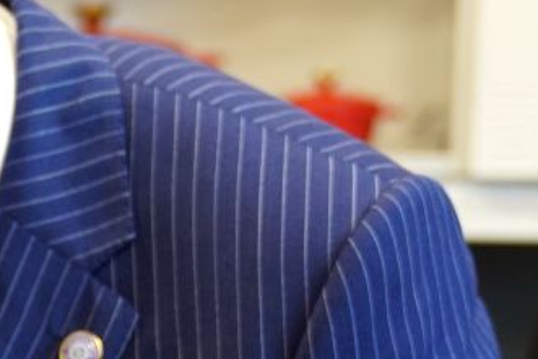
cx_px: -273
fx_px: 2302
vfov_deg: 8.8
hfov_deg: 12.6
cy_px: 445
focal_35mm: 154
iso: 2000
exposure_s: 1/100
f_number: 2.8
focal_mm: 34
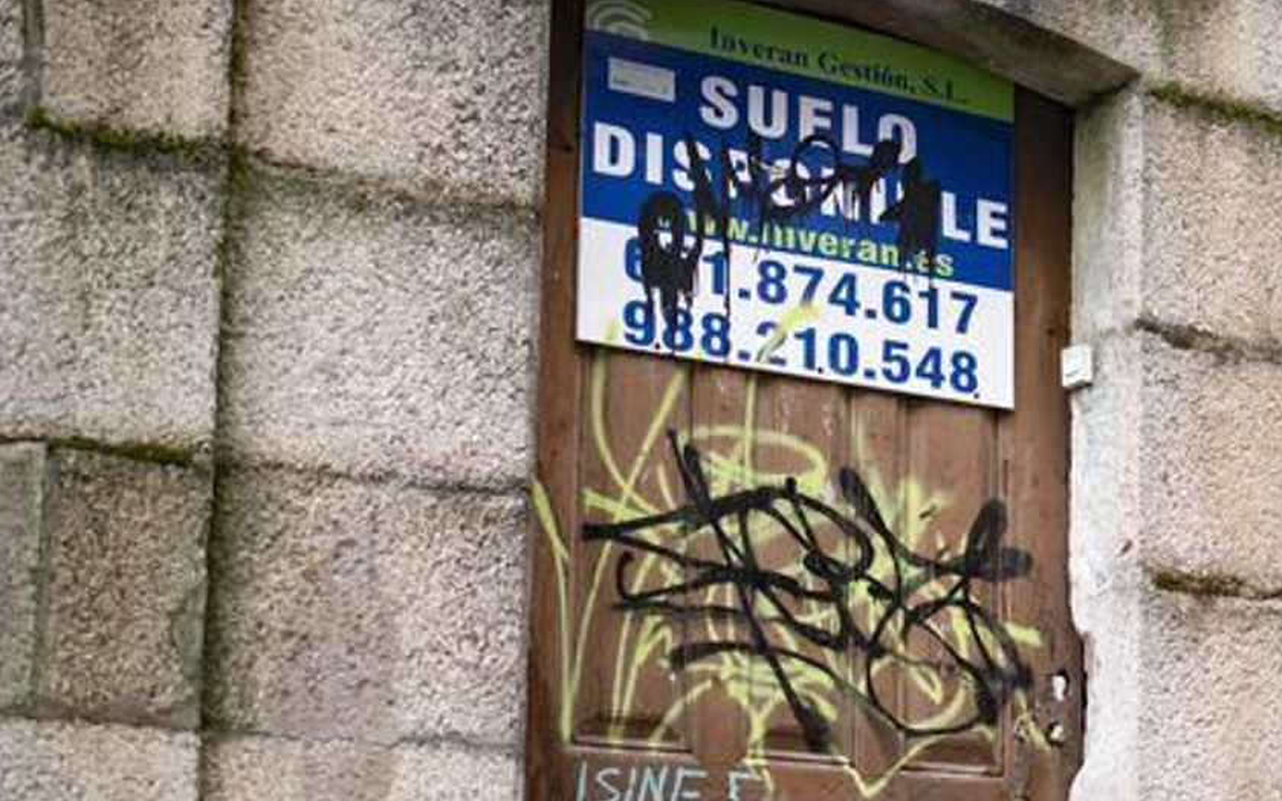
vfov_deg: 18.7
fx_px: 2375
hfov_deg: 29.5
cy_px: 761
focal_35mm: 68
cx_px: 1039
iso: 320
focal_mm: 35
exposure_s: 1/640
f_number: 2
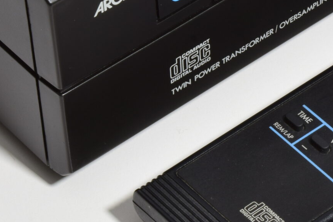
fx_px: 2252
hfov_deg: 8.4
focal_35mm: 243
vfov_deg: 5.6
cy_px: 70
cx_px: 336
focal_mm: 55
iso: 100
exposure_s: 5
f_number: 25
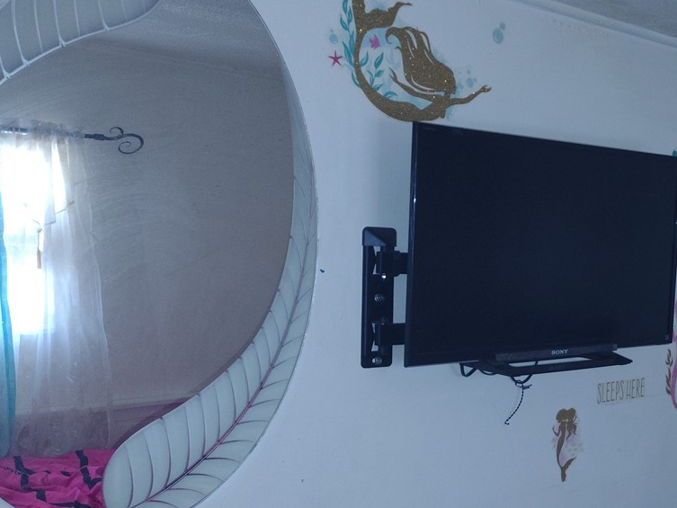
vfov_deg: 28.5
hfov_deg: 34.4
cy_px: 321
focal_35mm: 51
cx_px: 665
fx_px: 998
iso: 885
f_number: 1.8
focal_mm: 5.56
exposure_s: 1/60
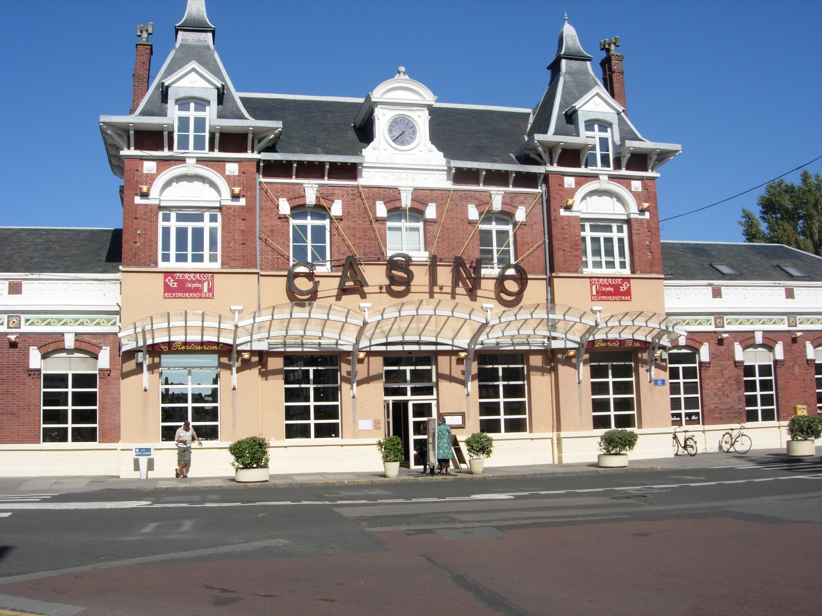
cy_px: 308
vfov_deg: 37.7
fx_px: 902
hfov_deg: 49.0
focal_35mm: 38
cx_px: 411
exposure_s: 1/966
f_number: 4.8
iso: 64
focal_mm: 7.8
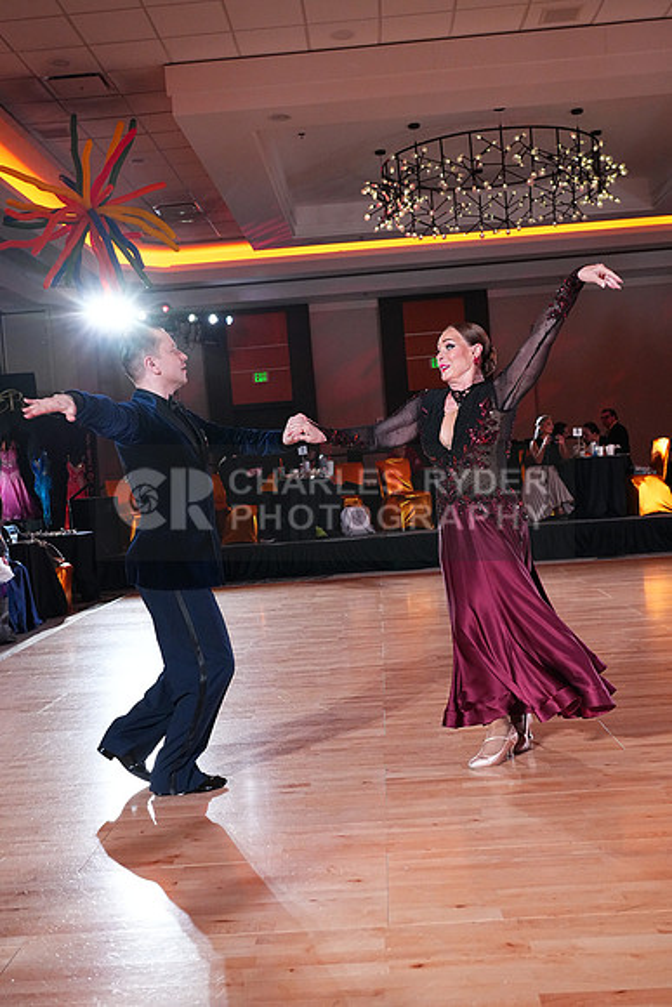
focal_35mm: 38
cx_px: 336
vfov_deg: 50.7
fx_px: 1063
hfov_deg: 35.1
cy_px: 504
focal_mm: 38
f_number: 5
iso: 5000
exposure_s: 1/400
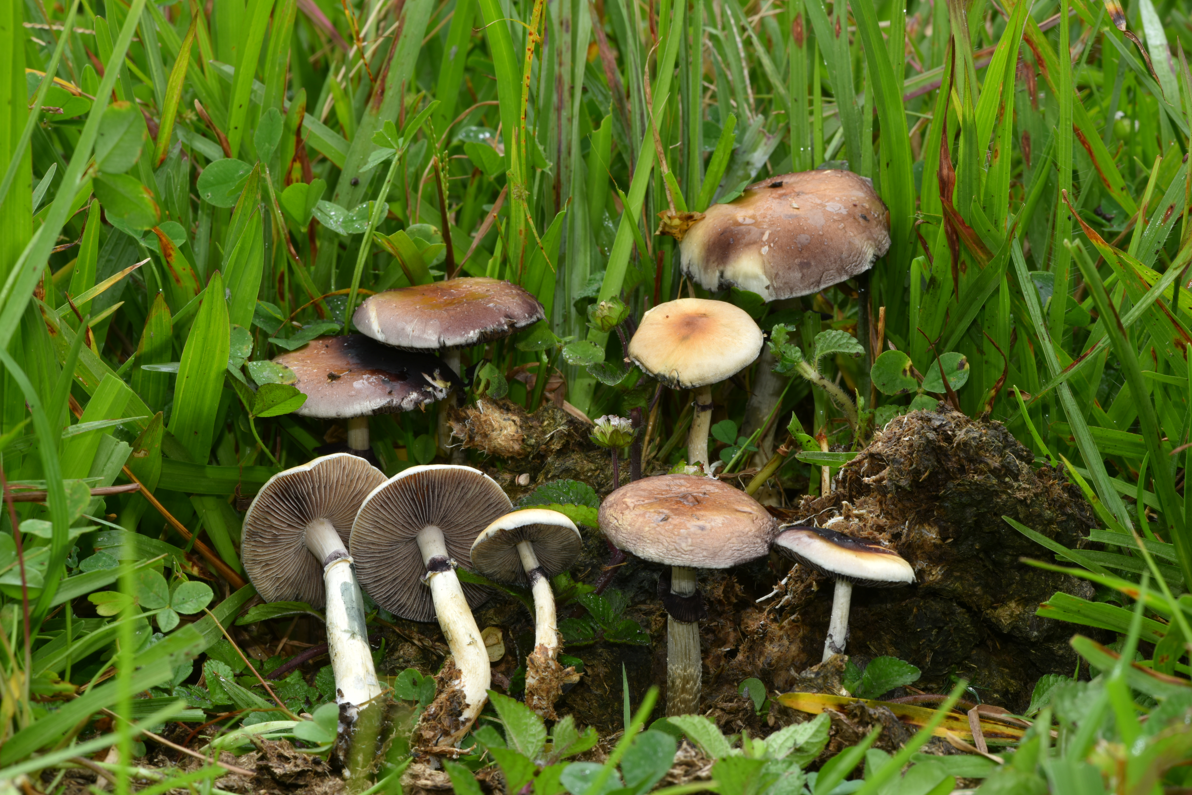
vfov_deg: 13.0
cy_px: 398
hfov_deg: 19.5
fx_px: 3476
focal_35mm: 105
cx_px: 596
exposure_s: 1.3
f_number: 25
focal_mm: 105
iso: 100
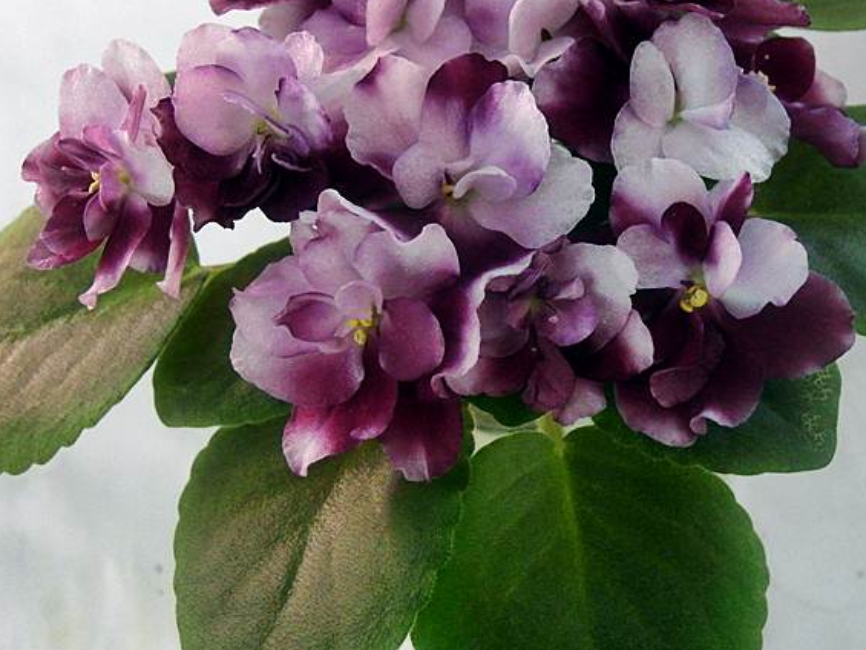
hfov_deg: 53.8
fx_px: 851
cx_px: 481
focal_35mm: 34
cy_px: 201
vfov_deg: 41.1
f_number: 2.5
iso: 200
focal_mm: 5.2
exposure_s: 1/30
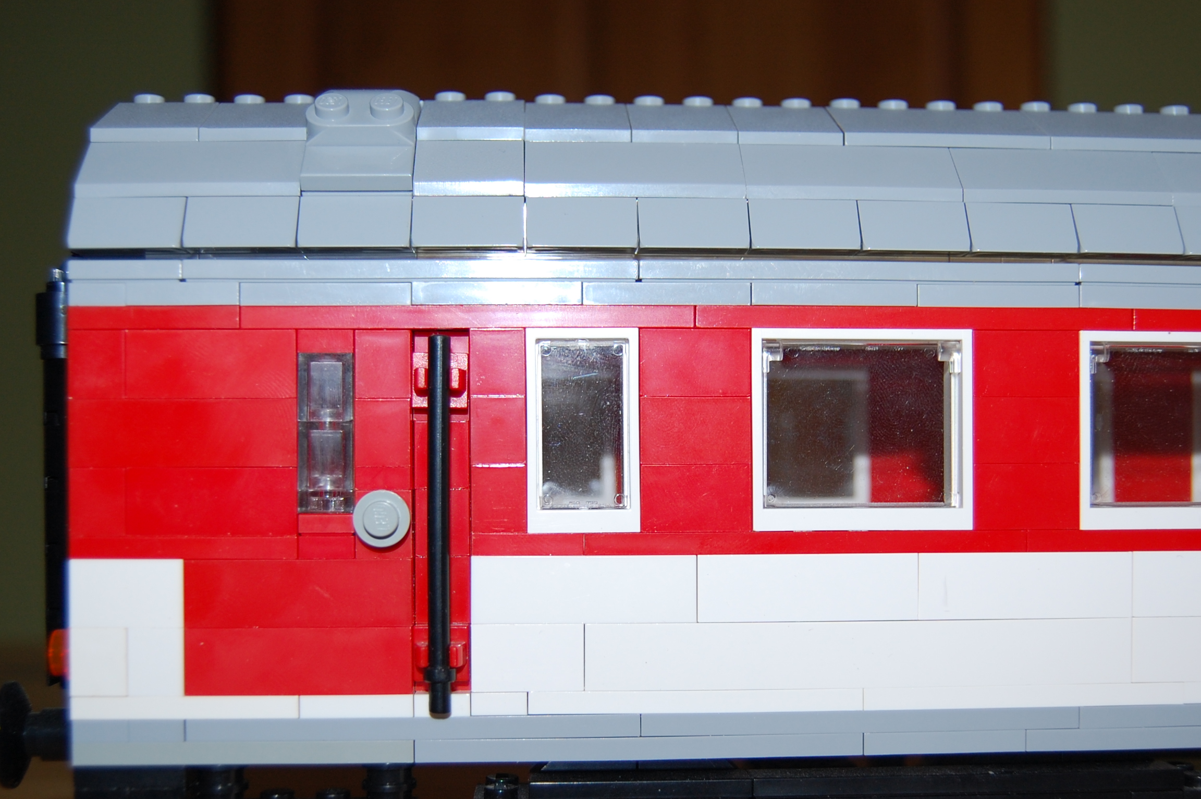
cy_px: 518
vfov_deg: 28.5
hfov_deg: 41.9
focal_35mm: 47
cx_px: 617
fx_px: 1567
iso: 220
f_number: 4
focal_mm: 24
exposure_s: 1/60
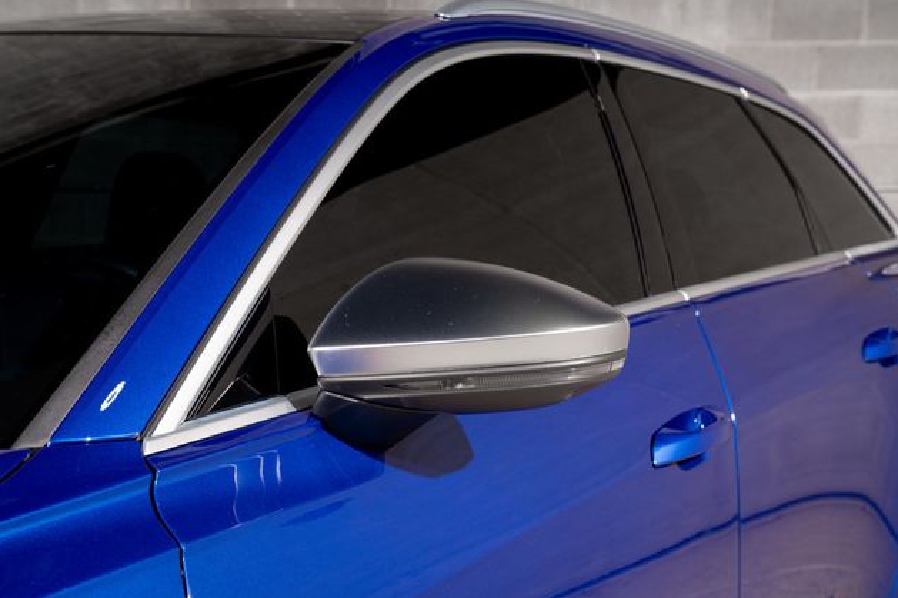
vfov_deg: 24.2
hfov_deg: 35.6
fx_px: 1396
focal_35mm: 56
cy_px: 298
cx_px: 443
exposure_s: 1/160
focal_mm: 55
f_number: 8
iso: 250
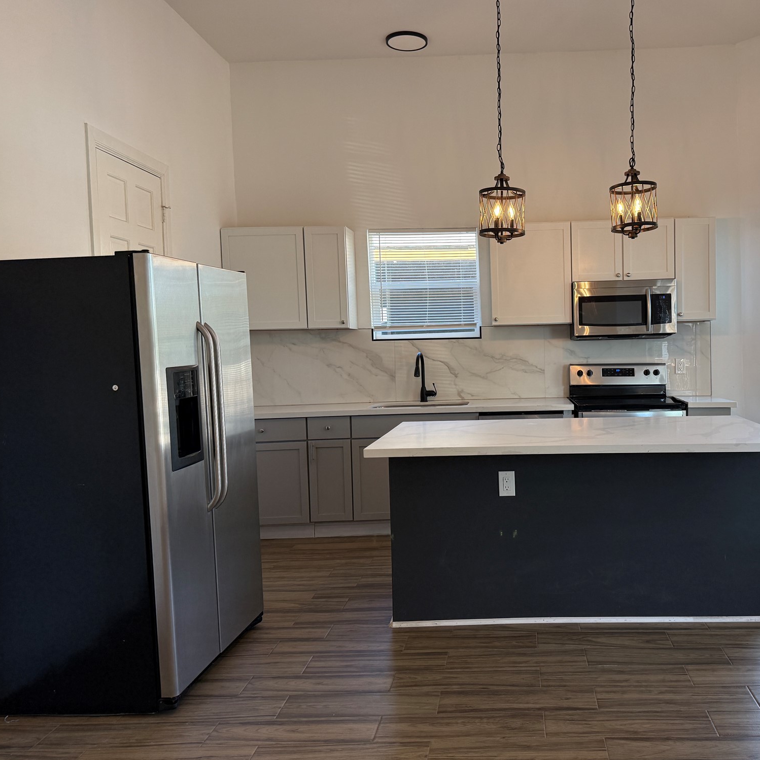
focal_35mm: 29
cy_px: 373
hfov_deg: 54.5
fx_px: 720
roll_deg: +0.8
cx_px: 506
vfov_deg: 55.6
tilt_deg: -2.9
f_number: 1.78
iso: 200
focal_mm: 6.76
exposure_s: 1/170
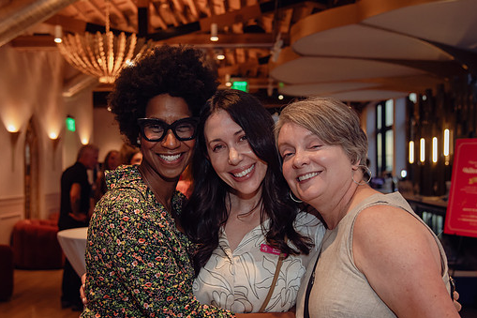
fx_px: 636
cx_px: 232
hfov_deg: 41.1
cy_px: 174
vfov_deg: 28.0
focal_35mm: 48
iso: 3200
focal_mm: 38
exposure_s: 1/60
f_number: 4
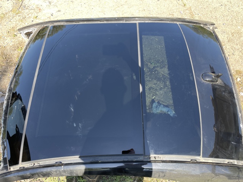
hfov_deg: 69.4
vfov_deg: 54.9
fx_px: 175
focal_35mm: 25
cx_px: 122
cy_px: 91
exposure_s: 1/206
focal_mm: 5.1
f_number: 1.6
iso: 32
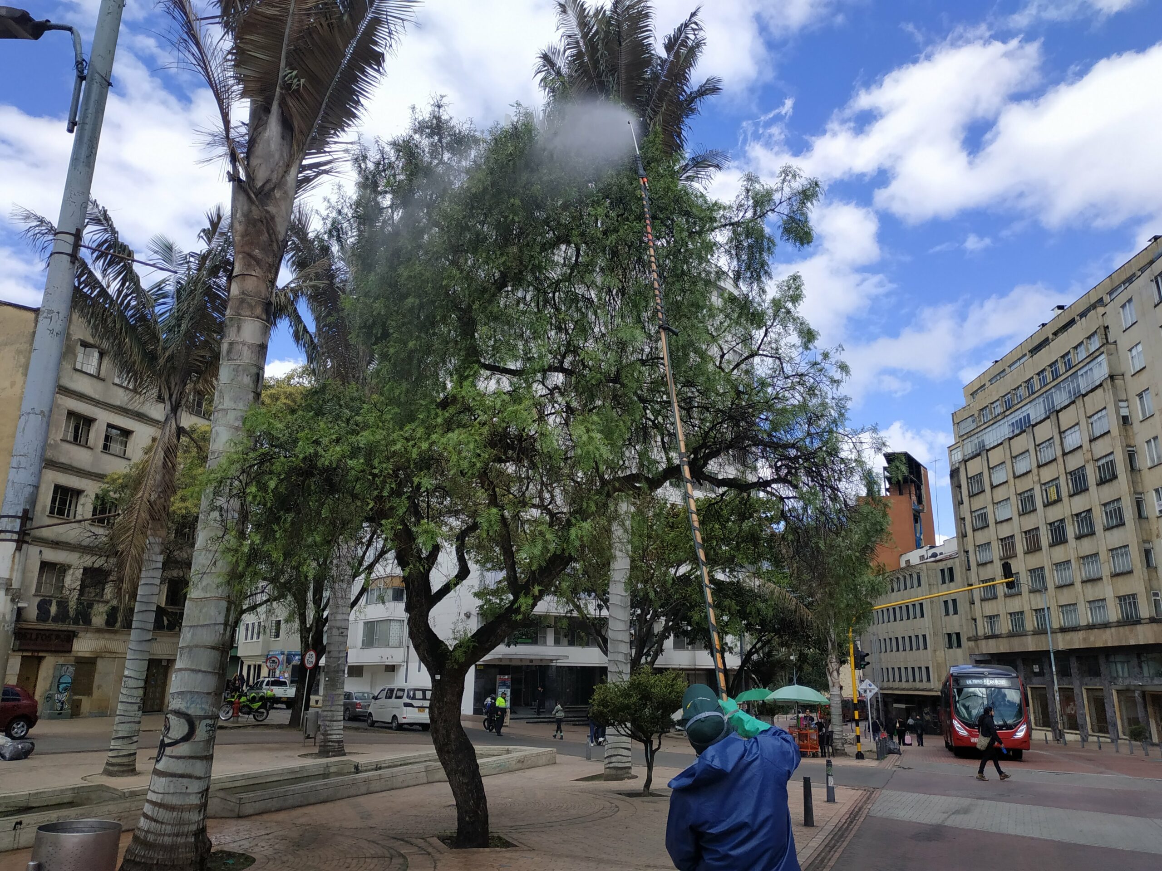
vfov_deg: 56.8
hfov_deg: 71.6
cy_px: 436
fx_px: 806
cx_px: 581
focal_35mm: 24
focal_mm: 3.94
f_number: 1.9
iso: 250
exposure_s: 1/2250
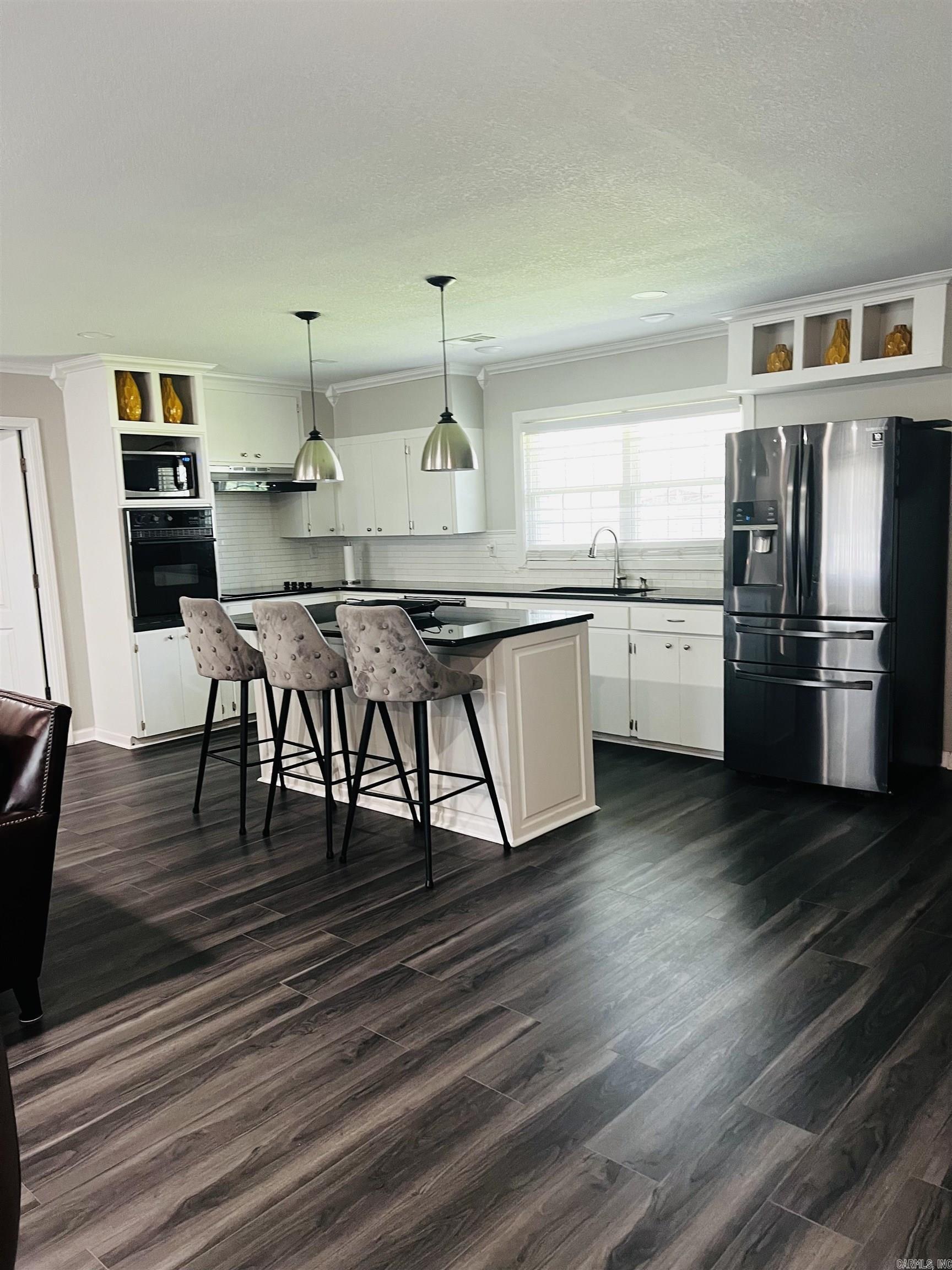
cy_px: 635
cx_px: 476
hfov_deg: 53.1
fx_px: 953
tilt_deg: -7.2
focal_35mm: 26
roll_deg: -0.3
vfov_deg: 67.3
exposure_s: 1/60
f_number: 1.5
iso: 250
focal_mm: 5.7
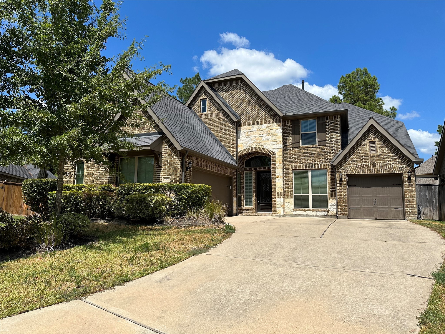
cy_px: 167
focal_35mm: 24
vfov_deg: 56.8
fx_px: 309
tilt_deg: +6.3
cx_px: 222
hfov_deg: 71.6
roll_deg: -0.4
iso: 80
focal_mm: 6.86
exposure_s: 1/7042
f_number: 1.78
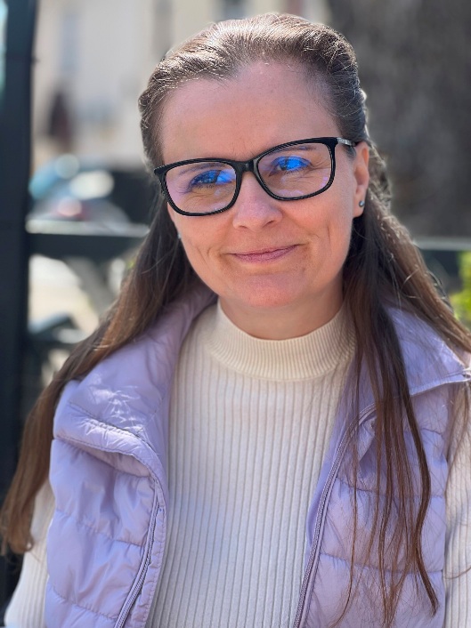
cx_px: 236
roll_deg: -2.1
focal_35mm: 77
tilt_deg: -4.2
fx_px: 1398
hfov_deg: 19.1
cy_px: 314
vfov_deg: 25.3
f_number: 2.8
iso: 25
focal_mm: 9
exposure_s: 1/150
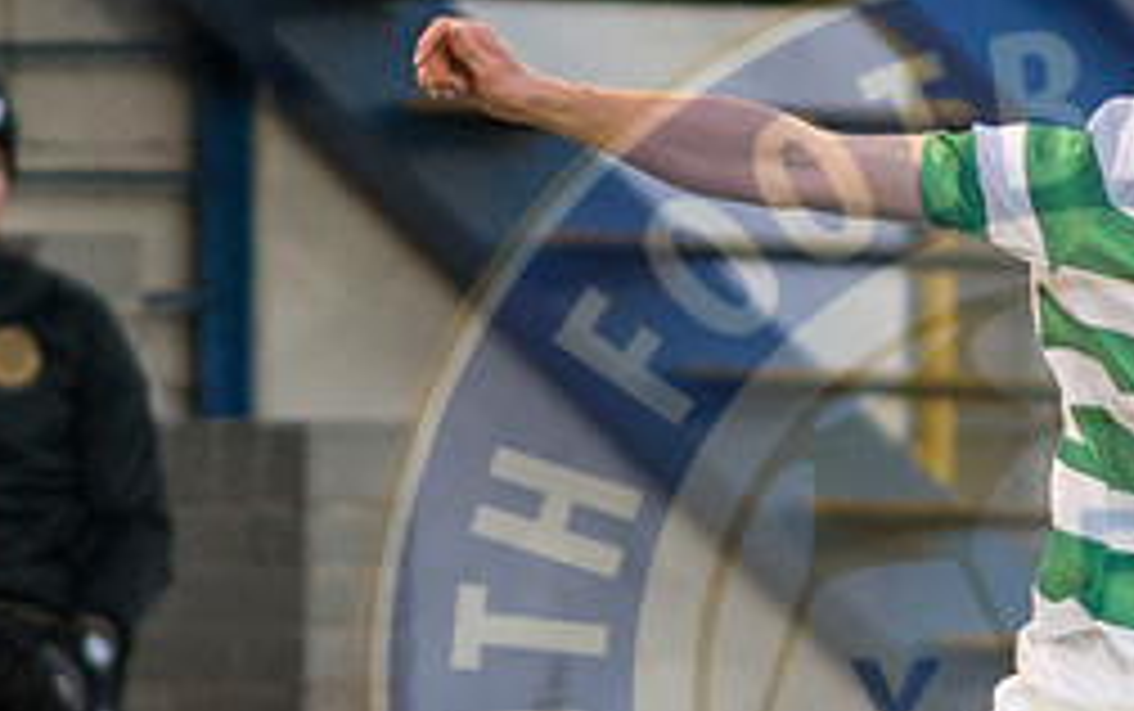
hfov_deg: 2.0
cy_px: 682
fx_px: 32603
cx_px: 1112
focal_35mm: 1054
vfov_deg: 1.2
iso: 1100
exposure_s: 1/1000
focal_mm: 300
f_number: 2.8
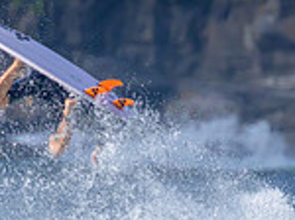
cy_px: 266
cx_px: 155
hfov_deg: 0.7
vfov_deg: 0.5
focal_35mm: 3054
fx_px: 25985
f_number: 11
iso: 1000
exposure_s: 1/2000
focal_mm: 800
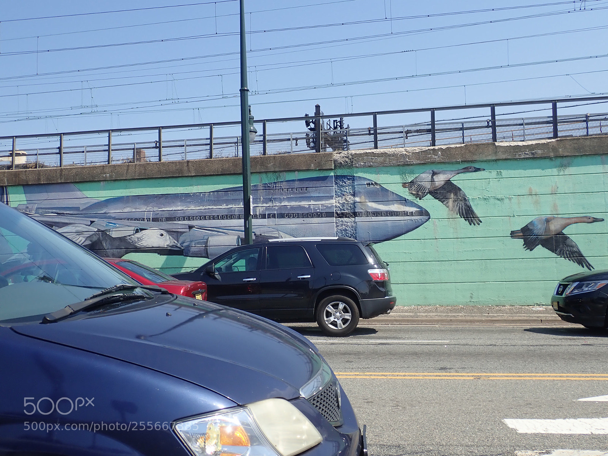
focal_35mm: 35
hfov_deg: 52.6
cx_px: 304
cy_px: 228
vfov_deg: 40.7
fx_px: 615
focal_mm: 6.42
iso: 100
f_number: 3.5
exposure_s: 1/800
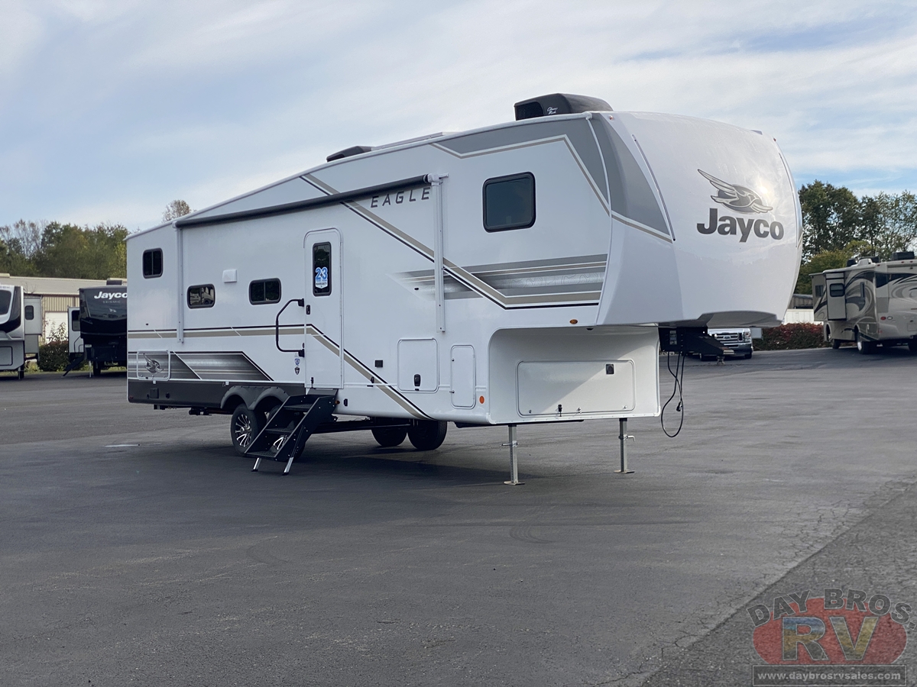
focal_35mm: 52
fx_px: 1378
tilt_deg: -0.3
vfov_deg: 28.0
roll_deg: -0.4
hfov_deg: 36.8
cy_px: 344
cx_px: 458
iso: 20
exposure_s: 1/1712
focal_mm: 6
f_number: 2
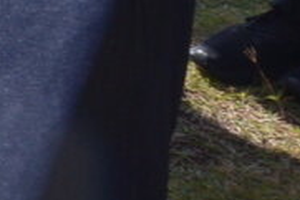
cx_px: -832
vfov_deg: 5.4
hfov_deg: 6.8
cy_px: -223
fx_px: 2060
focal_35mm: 247
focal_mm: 32
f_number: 22
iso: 1250
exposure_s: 1/250
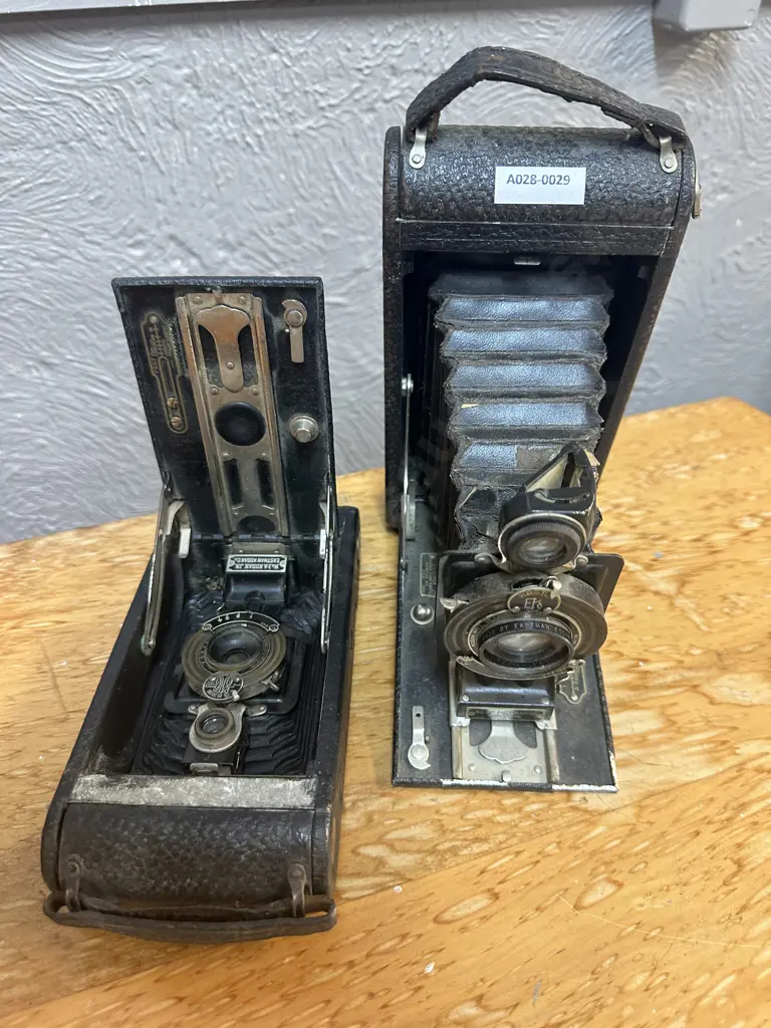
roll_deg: +1.0
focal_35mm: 24
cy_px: 514
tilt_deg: -38.9
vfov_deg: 71.6
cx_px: 386
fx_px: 713
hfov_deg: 56.8
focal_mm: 6.86
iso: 250
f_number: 1.78
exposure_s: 1/50
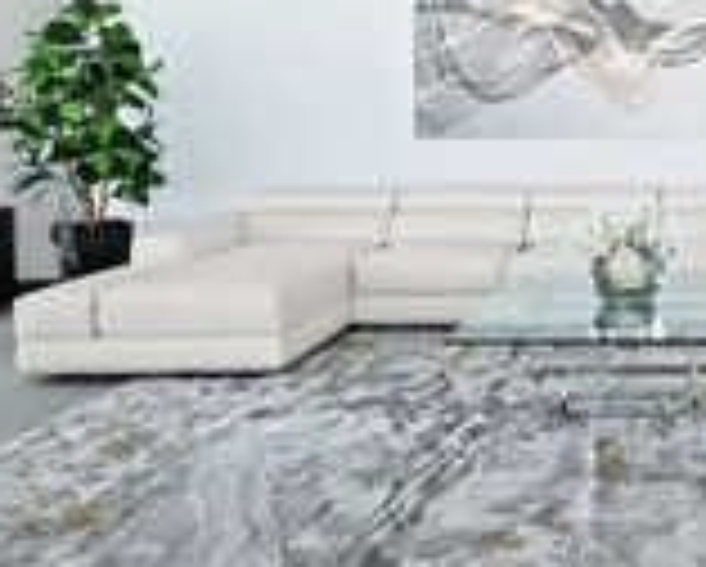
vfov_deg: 33.8
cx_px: 697
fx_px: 900
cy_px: 101
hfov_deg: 38.3
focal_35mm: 43
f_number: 8
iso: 200
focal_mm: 15
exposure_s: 1/8
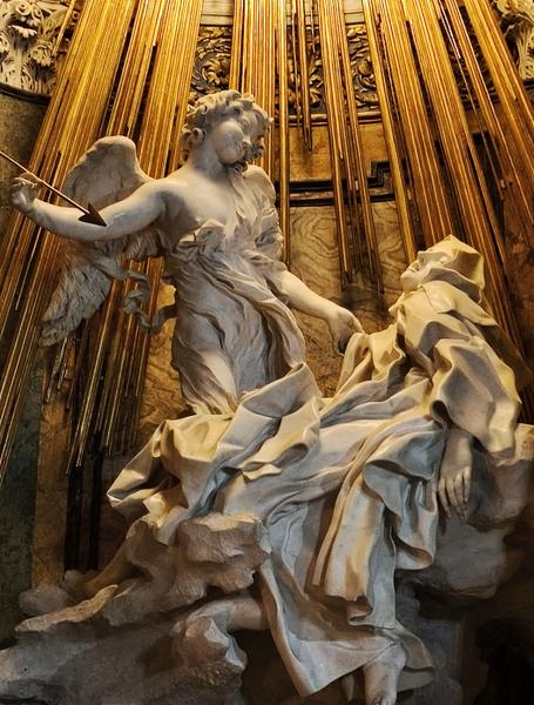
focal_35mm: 92
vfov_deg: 21.2
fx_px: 1879
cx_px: 267
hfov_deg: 16.2
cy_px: 352
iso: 2500
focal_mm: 6.14
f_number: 1.65
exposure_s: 1/25
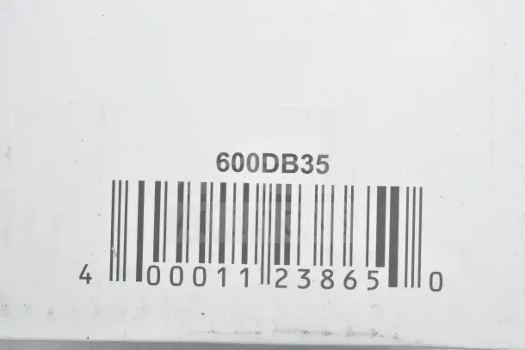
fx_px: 919
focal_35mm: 63
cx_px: 262
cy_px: 175
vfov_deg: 21.6
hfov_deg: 31.9
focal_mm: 42
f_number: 11
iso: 1600
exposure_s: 1/400
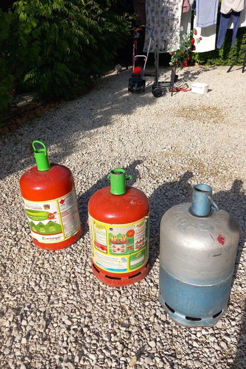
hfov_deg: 44.9
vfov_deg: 63.6
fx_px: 297
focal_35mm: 29
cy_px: 182
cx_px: 111
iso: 20
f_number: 1.8
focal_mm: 4
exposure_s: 1/463
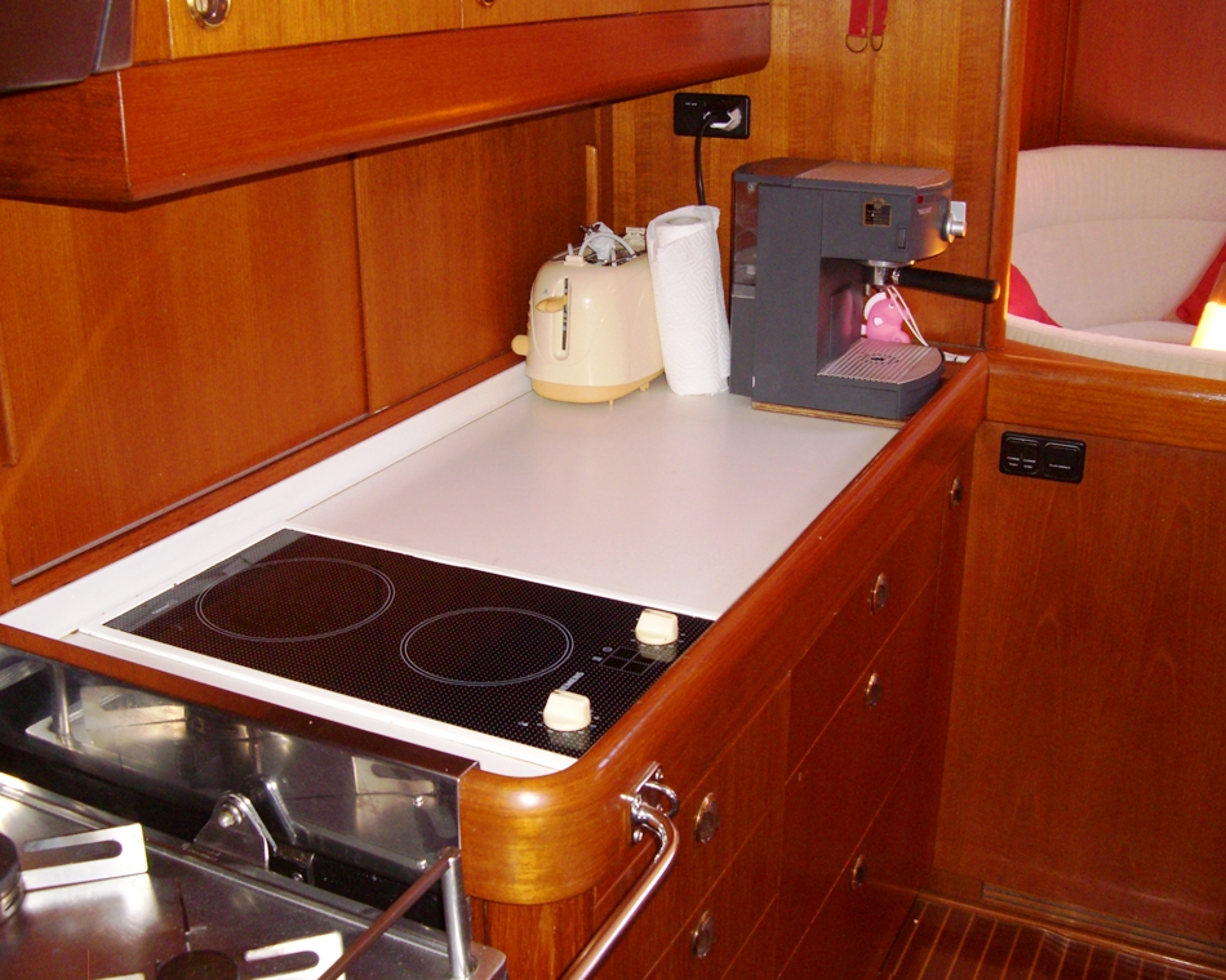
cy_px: 487
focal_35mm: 40
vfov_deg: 37.3
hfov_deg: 45.8
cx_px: 570
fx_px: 1451
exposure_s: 1/60
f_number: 2.8
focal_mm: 7.9
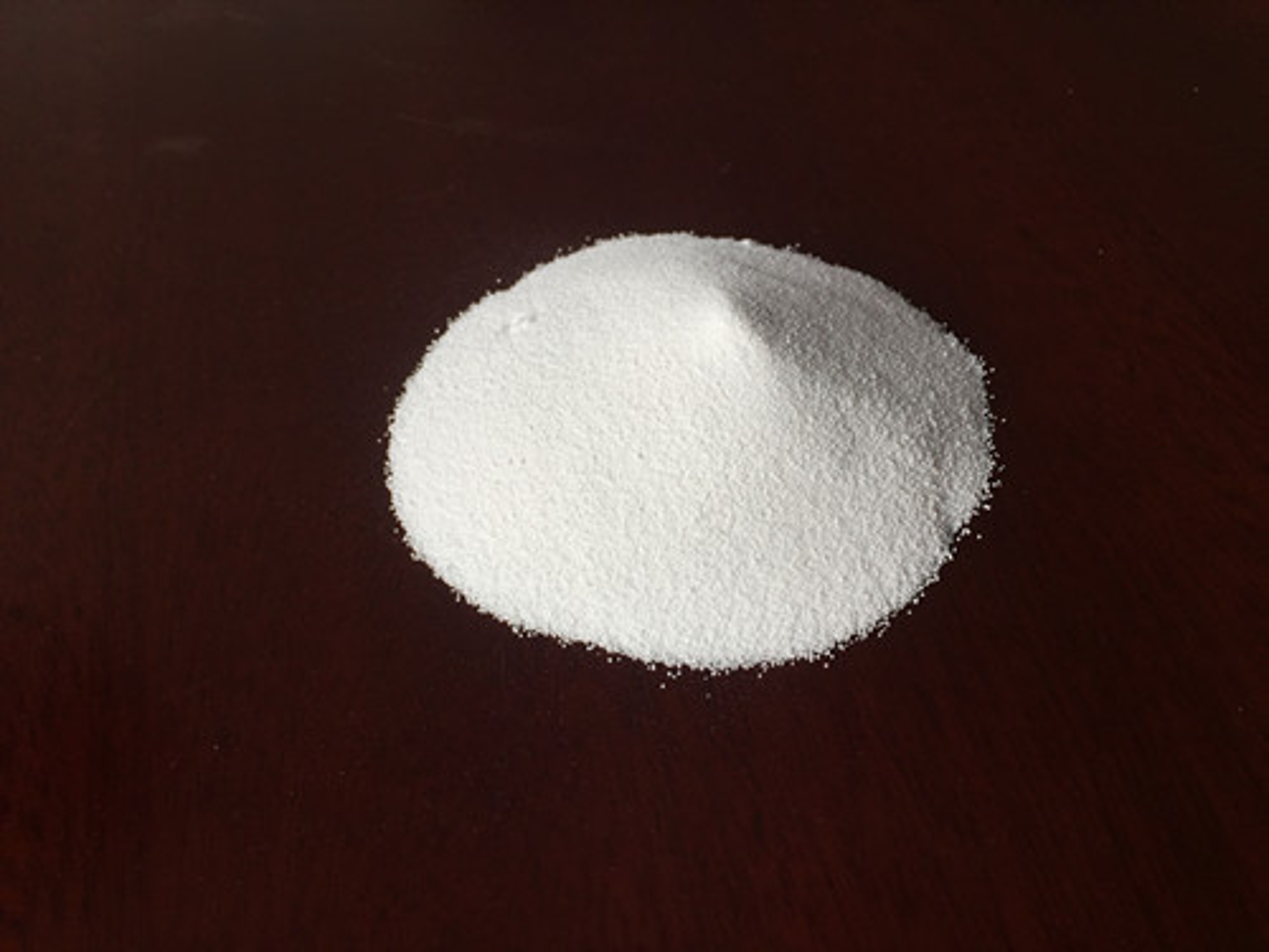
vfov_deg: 48.2
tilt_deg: -49.7
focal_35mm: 29
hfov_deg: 61.7
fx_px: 1063
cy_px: 476
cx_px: 634
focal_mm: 4.15
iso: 32
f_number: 2.2
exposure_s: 1/291
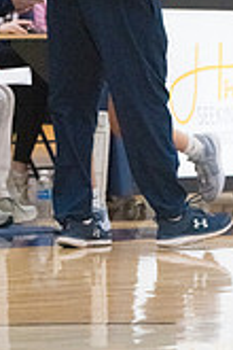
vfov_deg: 4.8
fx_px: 4116
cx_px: 108
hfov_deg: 3.2
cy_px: -91
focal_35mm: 424
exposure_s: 1/1250
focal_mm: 155
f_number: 4.5
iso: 8000
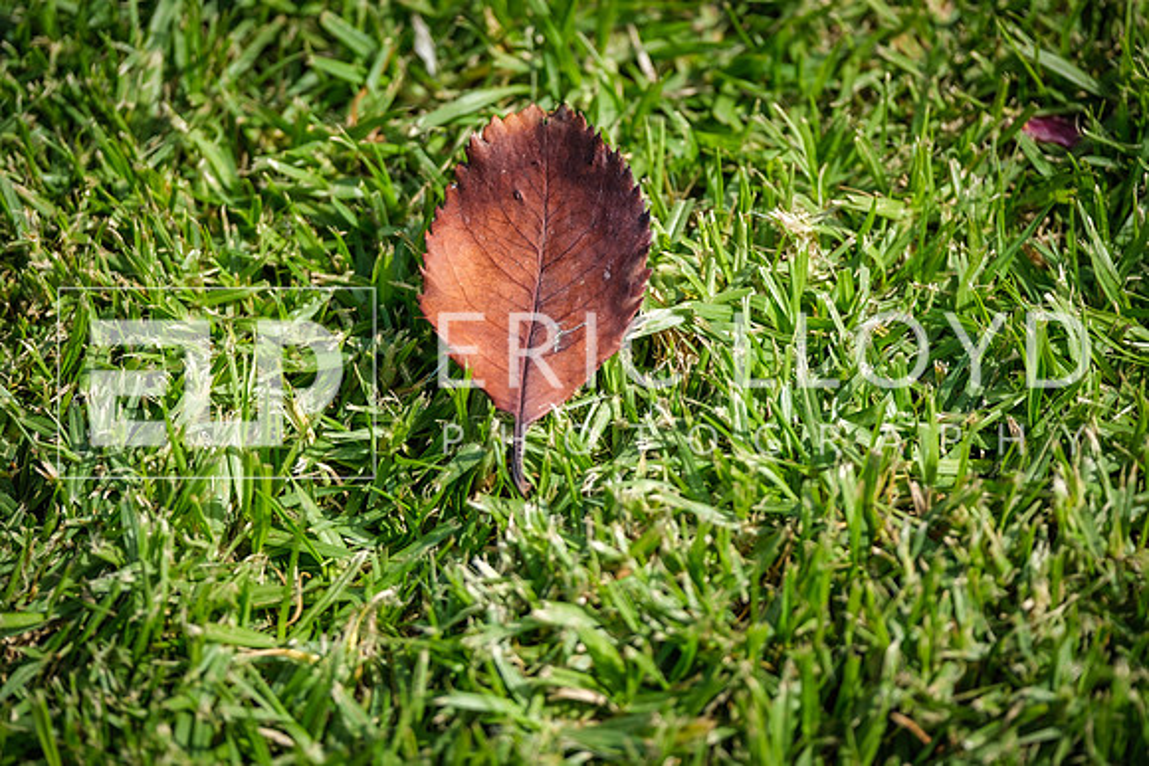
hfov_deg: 8.1
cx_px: 546
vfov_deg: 5.4
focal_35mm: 255
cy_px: 355
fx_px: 8135
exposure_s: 1/1600
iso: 160
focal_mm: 140
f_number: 2.8
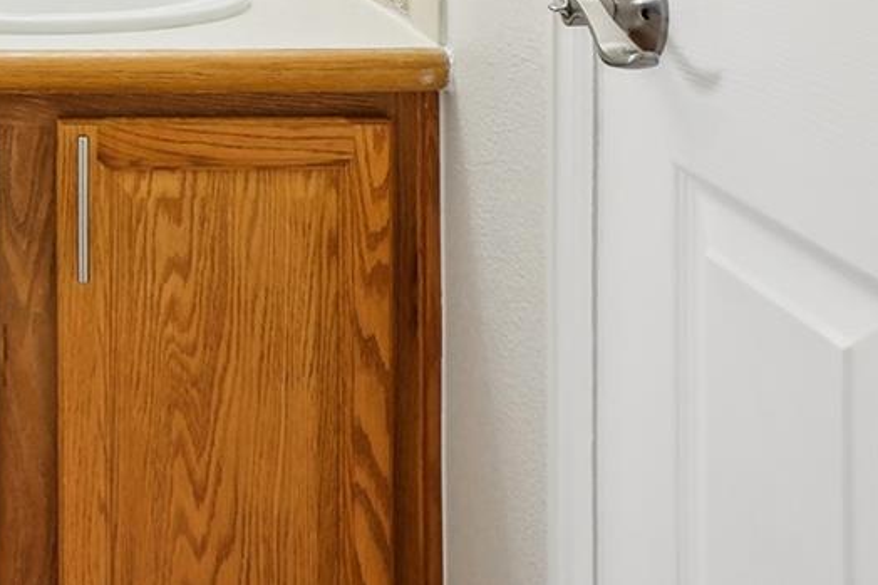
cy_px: -218
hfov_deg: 33.4
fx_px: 1341
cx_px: 12
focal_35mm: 55
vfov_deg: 21.7
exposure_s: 1/30
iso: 200
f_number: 8
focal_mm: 12
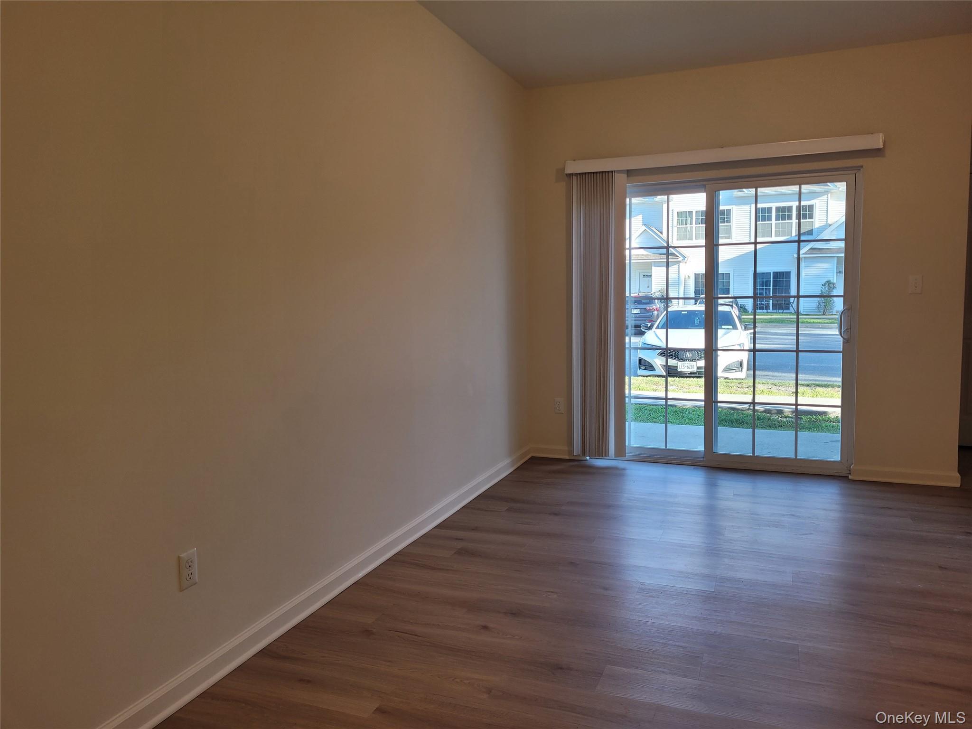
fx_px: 730
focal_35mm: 26
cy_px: 364
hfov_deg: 67.3
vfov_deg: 53.1
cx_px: 486
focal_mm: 5.4
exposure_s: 1/120
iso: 64
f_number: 1.8
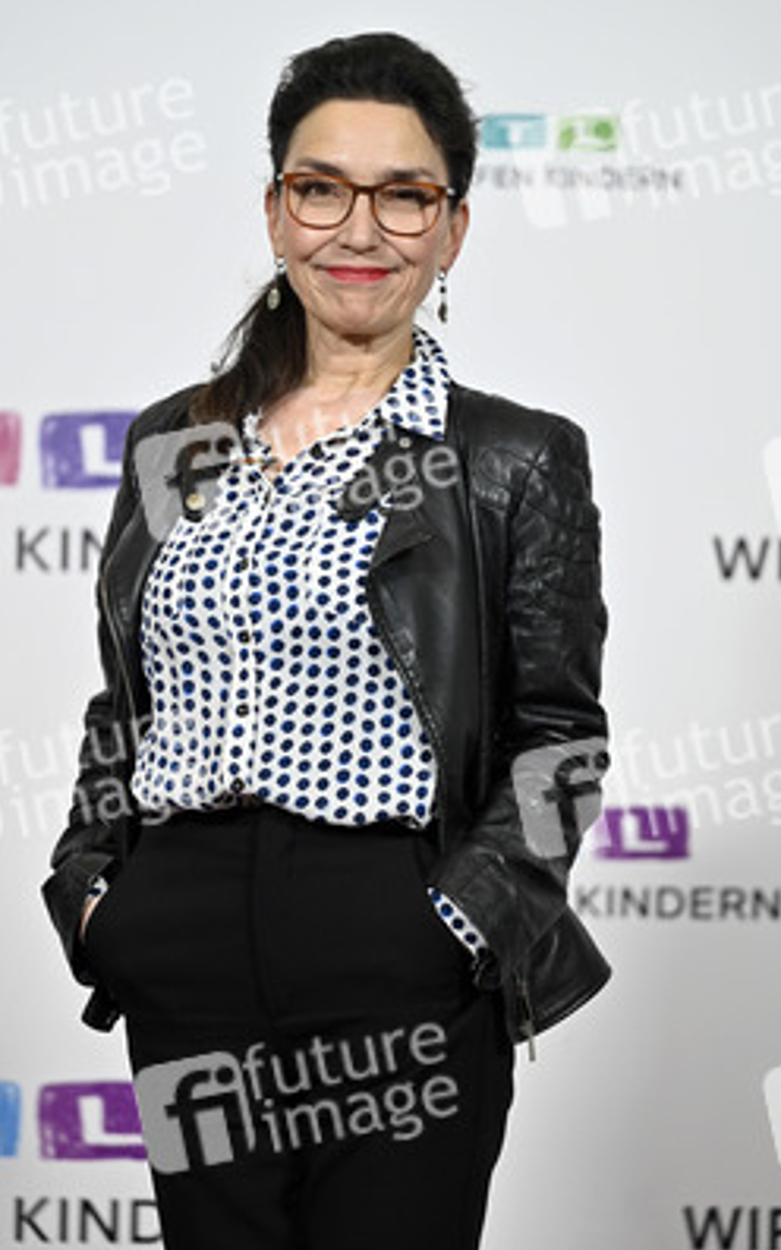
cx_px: 387
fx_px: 4190
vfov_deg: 17.0
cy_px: 627
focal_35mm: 123
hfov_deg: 10.6
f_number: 2.8
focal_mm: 120
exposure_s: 1/640
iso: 1000
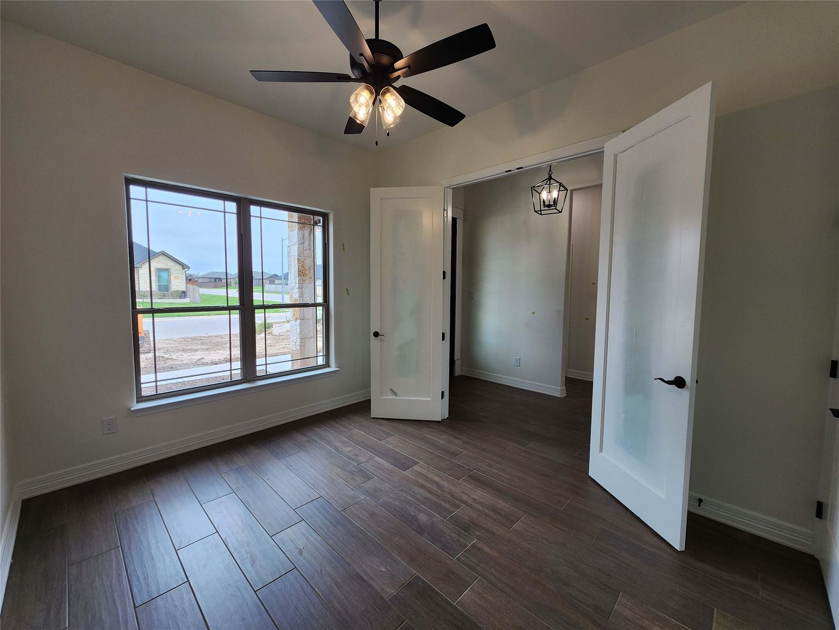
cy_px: 315
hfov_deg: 106.2
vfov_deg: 89.9
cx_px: 420
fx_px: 315
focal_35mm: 13
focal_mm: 2.2
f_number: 2.2
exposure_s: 1/155
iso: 50
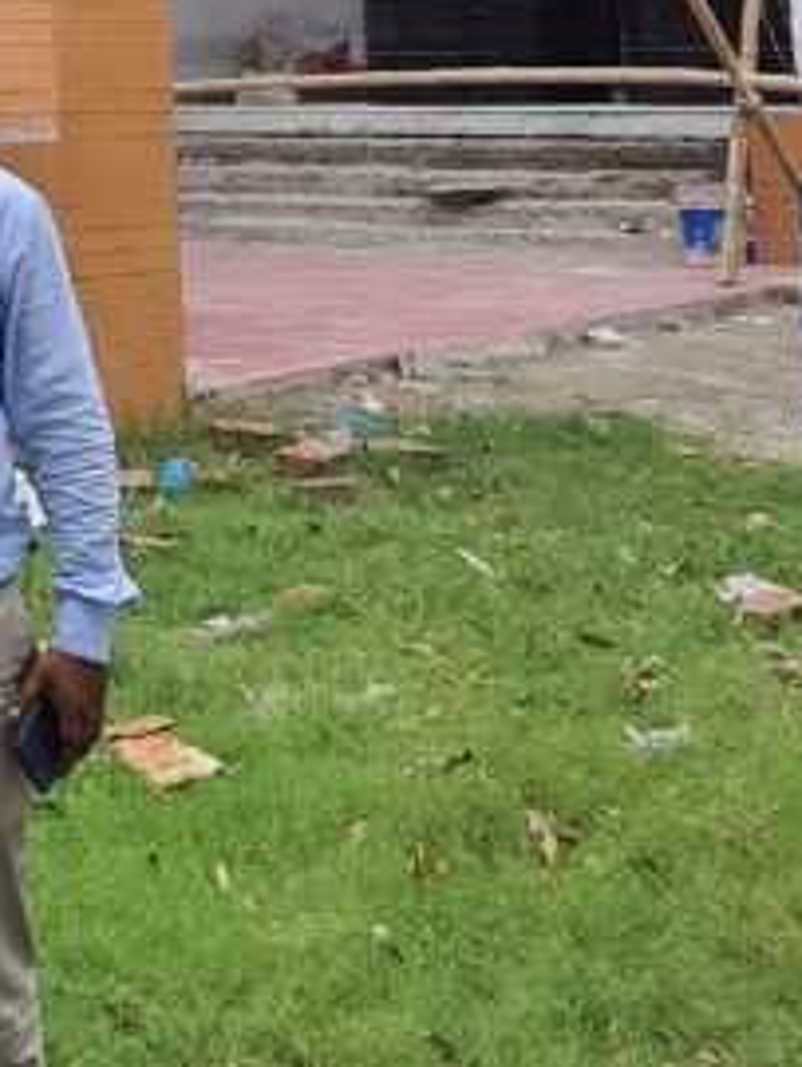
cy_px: -312
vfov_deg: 19.0
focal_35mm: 96
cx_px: -277
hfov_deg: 14.7
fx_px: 2961
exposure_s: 1/122
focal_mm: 5.23
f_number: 1.8
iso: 50
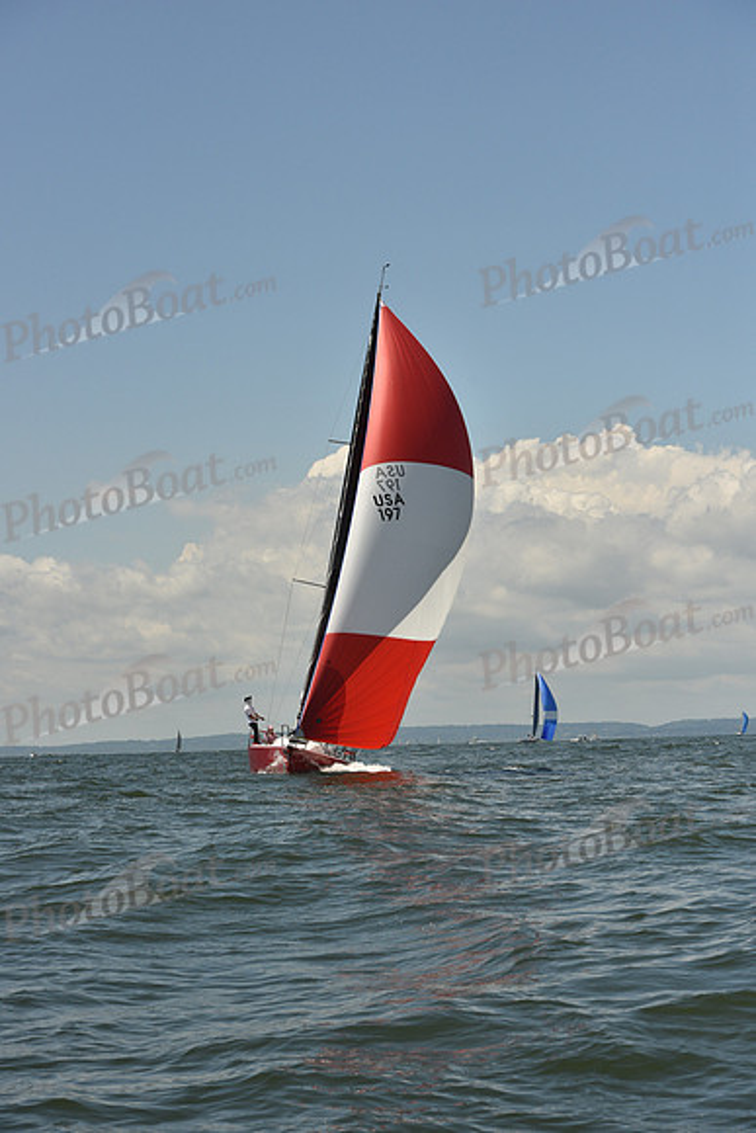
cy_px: 566
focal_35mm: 70
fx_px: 2204
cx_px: 378
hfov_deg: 19.5
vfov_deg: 28.8
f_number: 8
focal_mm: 70
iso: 320
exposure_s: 1/2000
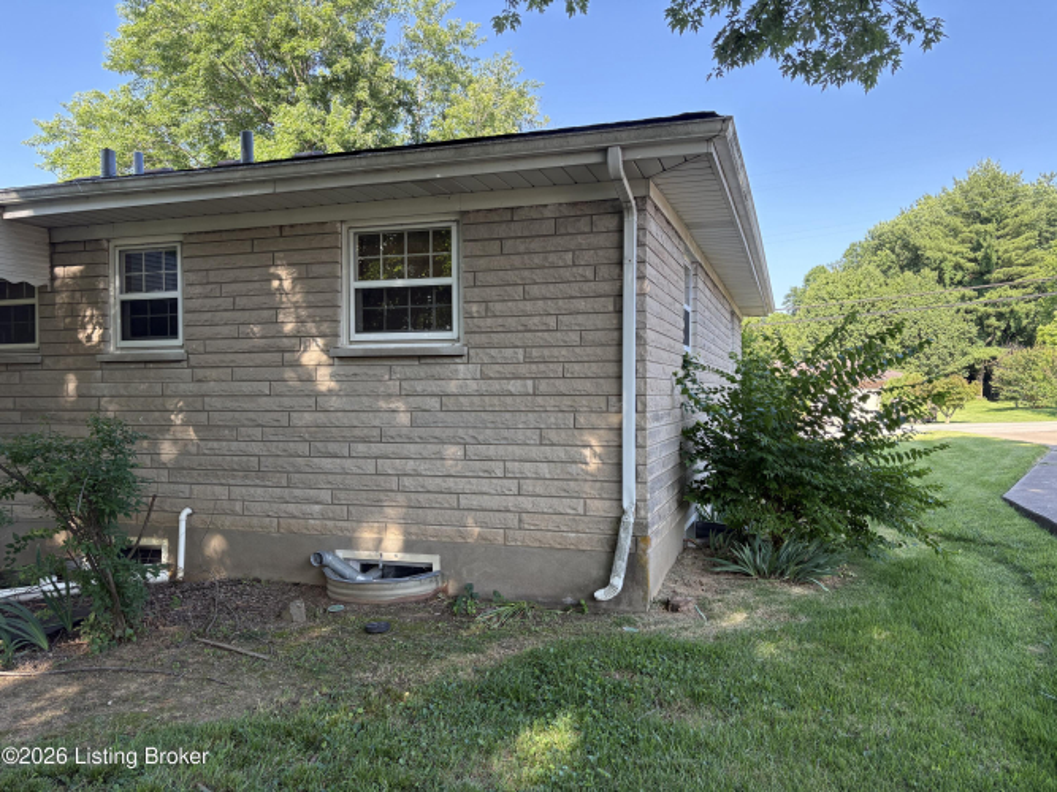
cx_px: 528
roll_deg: +0.3
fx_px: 794
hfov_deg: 67.3
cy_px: 396
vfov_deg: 53.0
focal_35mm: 26
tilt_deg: +0.4
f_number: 1.6
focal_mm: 5.96
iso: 64
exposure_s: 1/395
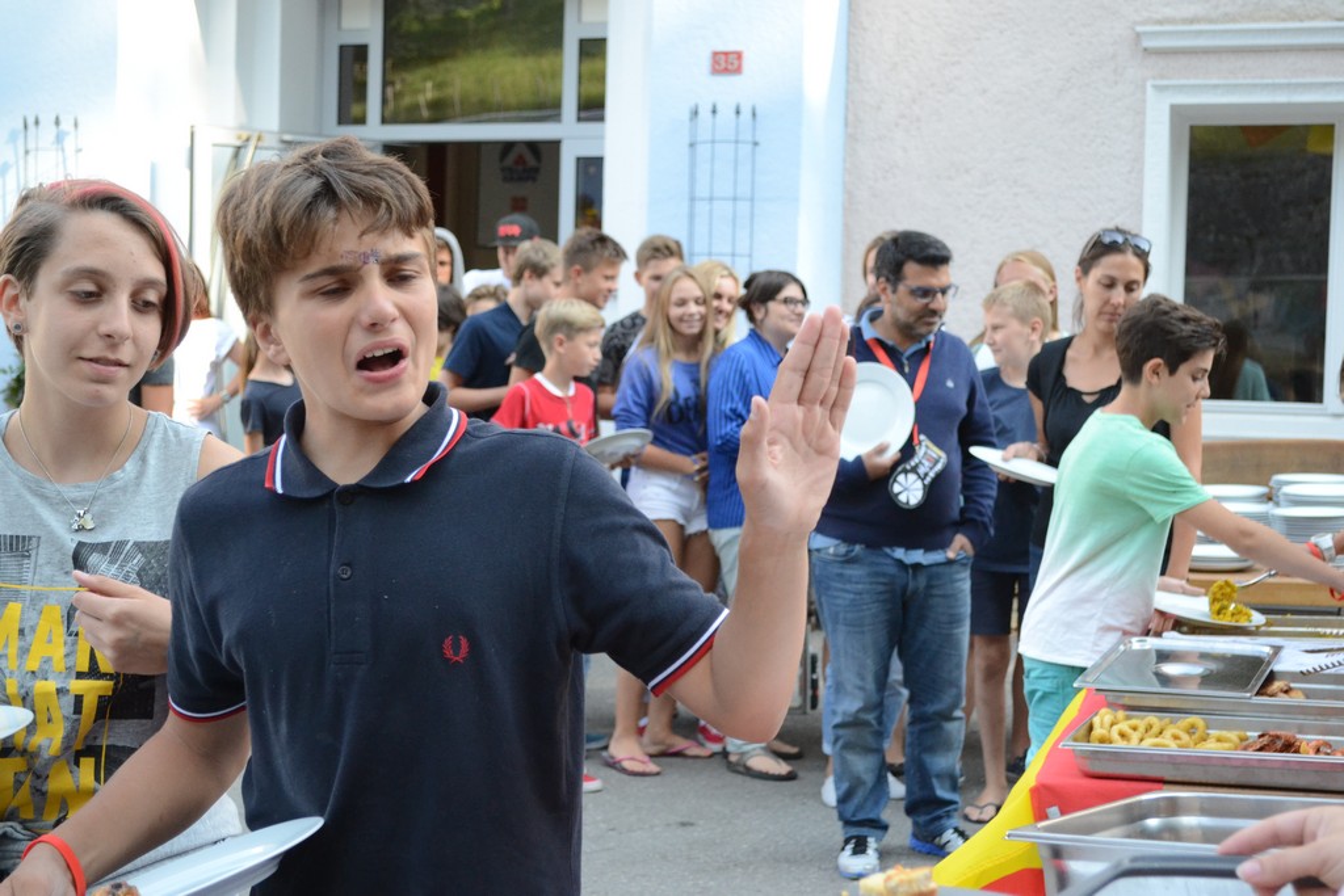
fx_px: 2128
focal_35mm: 57
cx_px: 672
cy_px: 448
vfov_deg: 23.8
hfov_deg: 35.0
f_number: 5.6
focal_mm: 38
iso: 1600
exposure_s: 1/640
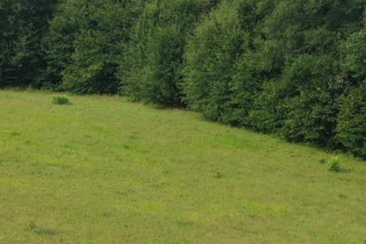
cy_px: 145
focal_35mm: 124
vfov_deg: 11.1
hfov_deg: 15.5
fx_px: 1261
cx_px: -138
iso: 100
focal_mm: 10.26
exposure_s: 1/120
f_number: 10
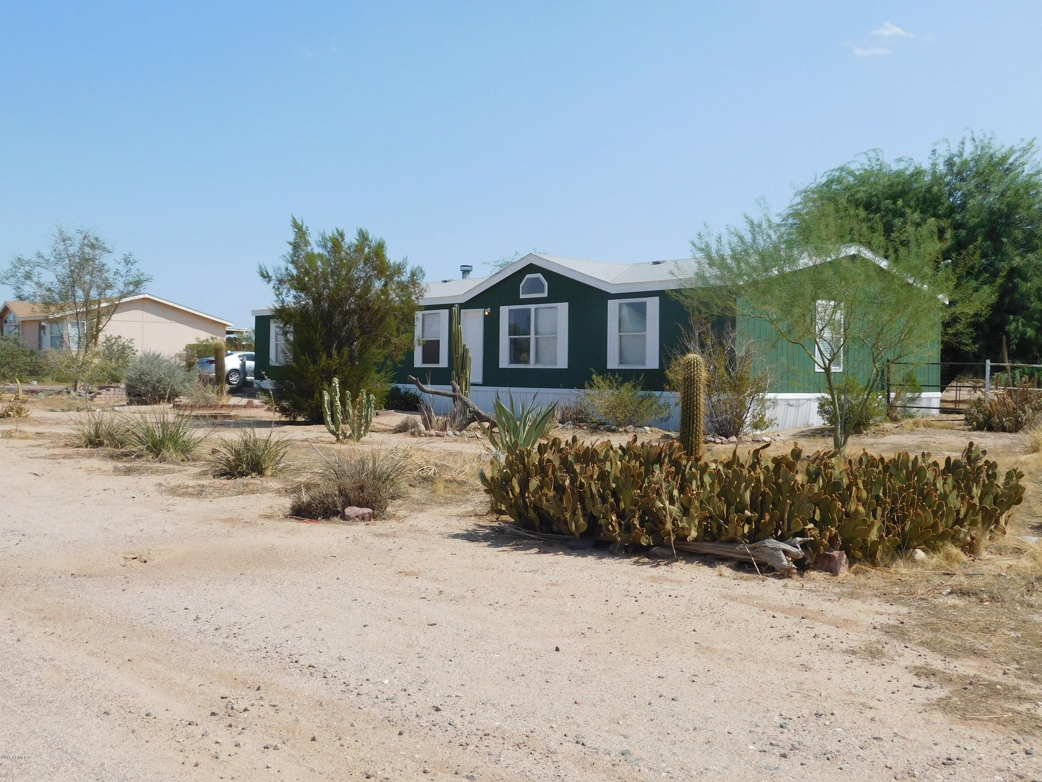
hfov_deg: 51.4
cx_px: 521
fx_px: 1084
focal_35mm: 36
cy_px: 391
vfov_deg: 39.7
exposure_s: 1/400
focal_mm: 6.3
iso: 125
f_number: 7
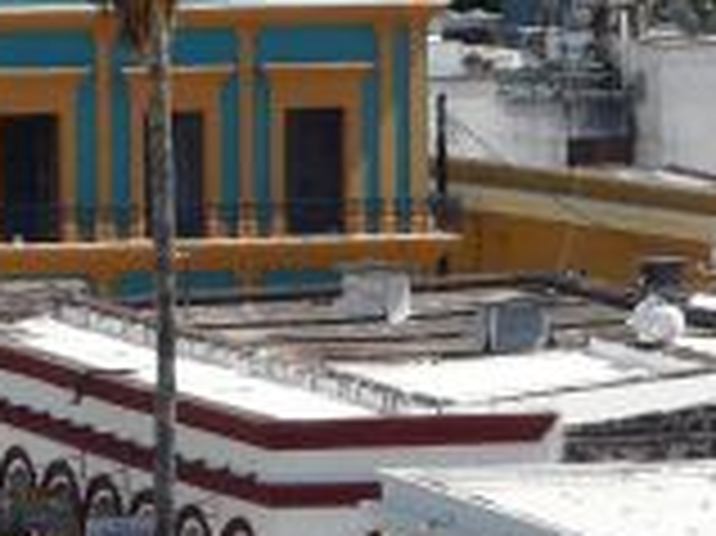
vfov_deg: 2.0
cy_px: 36
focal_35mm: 747
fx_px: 15439
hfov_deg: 2.7
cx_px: 14
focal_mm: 24.4
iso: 100
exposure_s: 1/500
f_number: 5.6
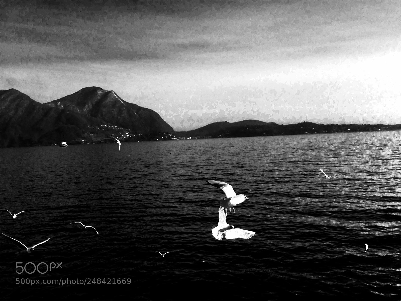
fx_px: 382
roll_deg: +1.4
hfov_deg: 55.4
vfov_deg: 42.9
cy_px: 150
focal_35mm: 33
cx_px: 200
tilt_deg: +1.2
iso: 50
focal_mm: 4.12
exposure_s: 1/1043
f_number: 2.4
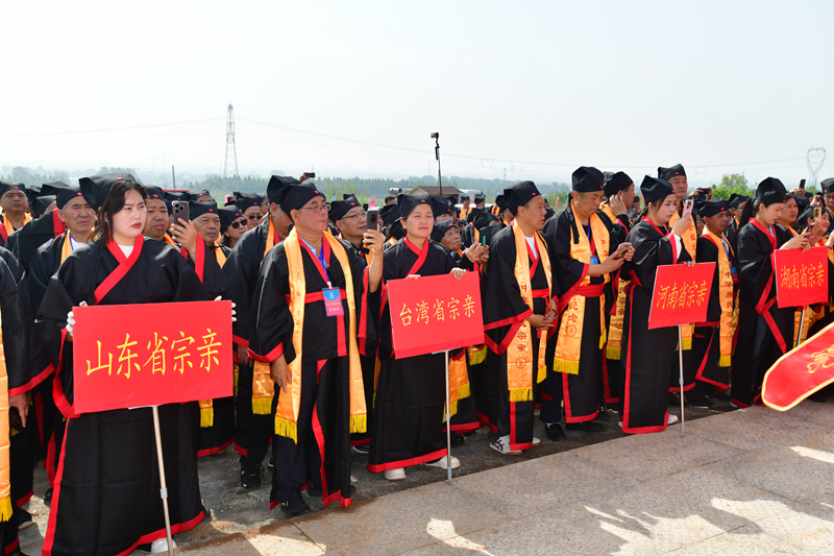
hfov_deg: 58.7
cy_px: 278
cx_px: 417
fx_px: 741
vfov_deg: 41.1
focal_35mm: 32
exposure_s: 1/250
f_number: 9
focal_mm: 32
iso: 160
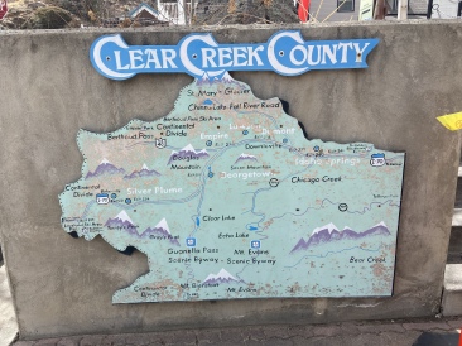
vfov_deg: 53.0
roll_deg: +1.8
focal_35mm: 26
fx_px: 347
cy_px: 173
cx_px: 231
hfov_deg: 67.3
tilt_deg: -14.2
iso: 32
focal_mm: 4.25
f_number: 1.8
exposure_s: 1/1484
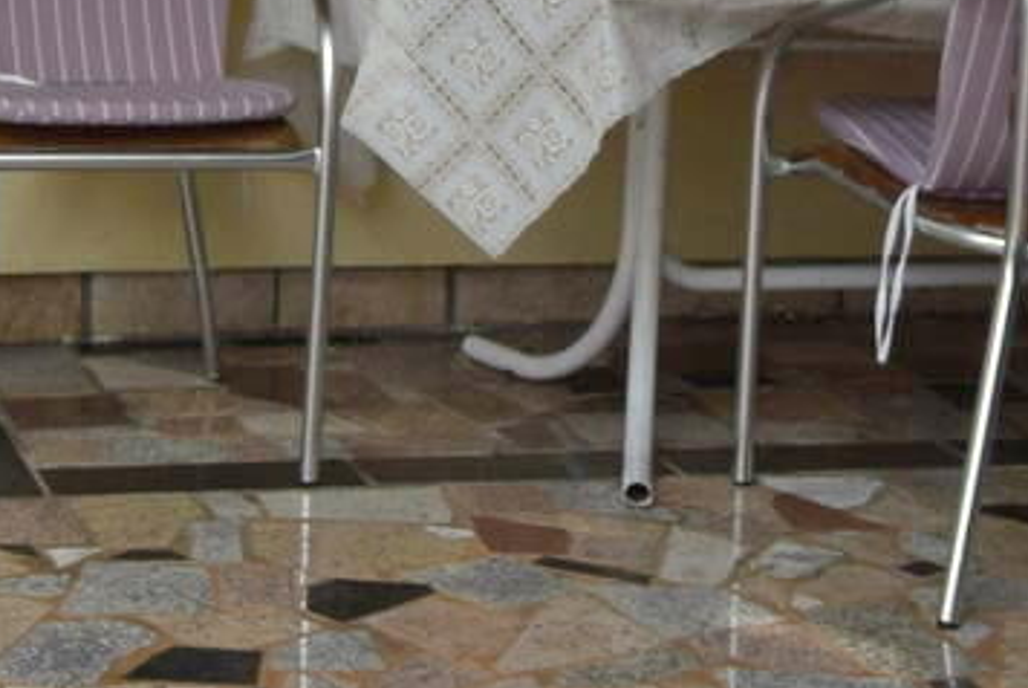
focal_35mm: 101
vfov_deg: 12.9
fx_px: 2886
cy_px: -347
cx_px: 219
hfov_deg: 20.0
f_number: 7.1
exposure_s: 1/200
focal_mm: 10
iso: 400
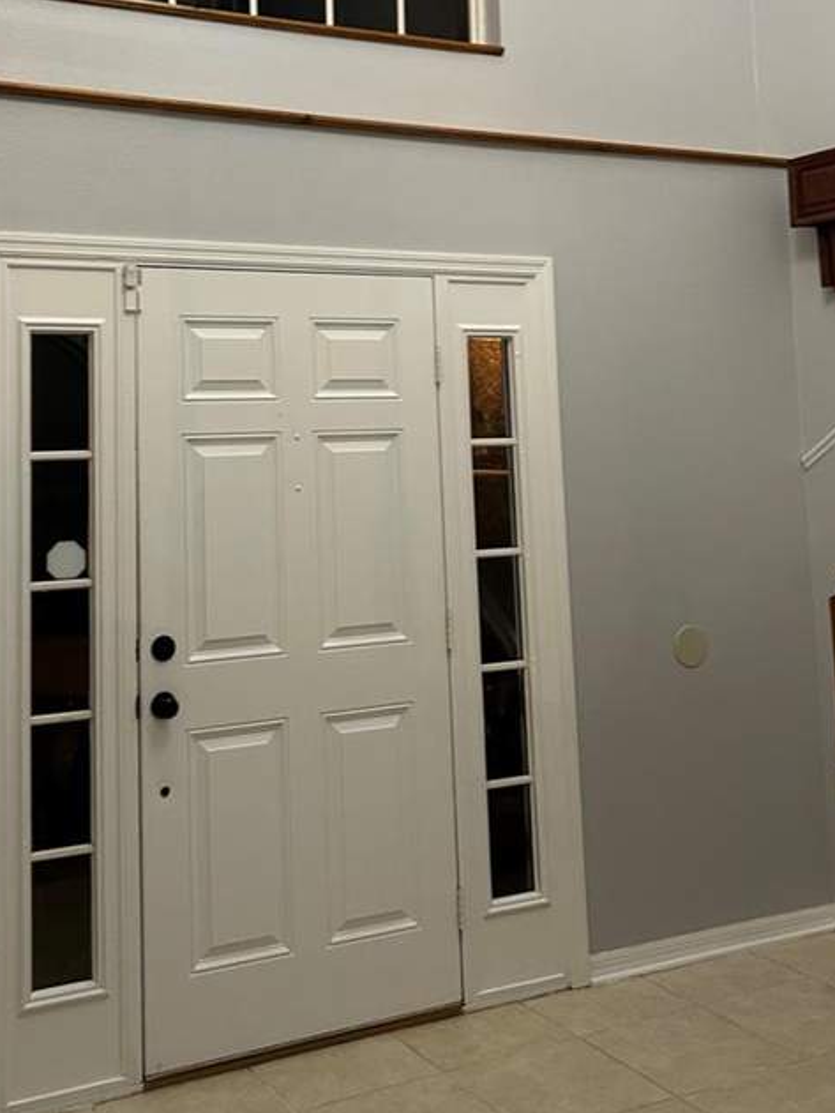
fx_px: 1414
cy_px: 318
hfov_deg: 32.9
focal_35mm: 44
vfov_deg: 42.0
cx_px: 374
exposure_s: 1/60
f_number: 1.5
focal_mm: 5.7
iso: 200
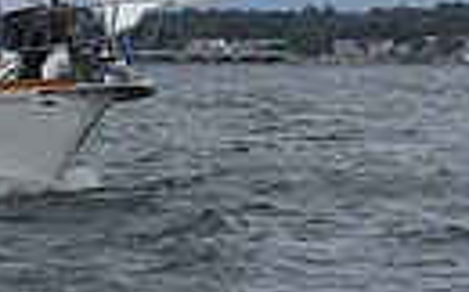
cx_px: 23
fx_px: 4546
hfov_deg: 5.9
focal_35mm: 356
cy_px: -649
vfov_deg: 3.6
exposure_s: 1/1000
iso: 320
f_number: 10
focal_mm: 78
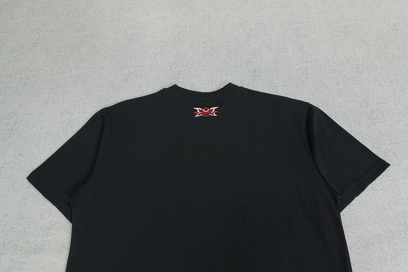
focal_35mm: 24
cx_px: 204
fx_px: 272
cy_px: 136
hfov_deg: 73.8
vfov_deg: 53.1
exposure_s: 1/160
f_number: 8
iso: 1000
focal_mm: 16
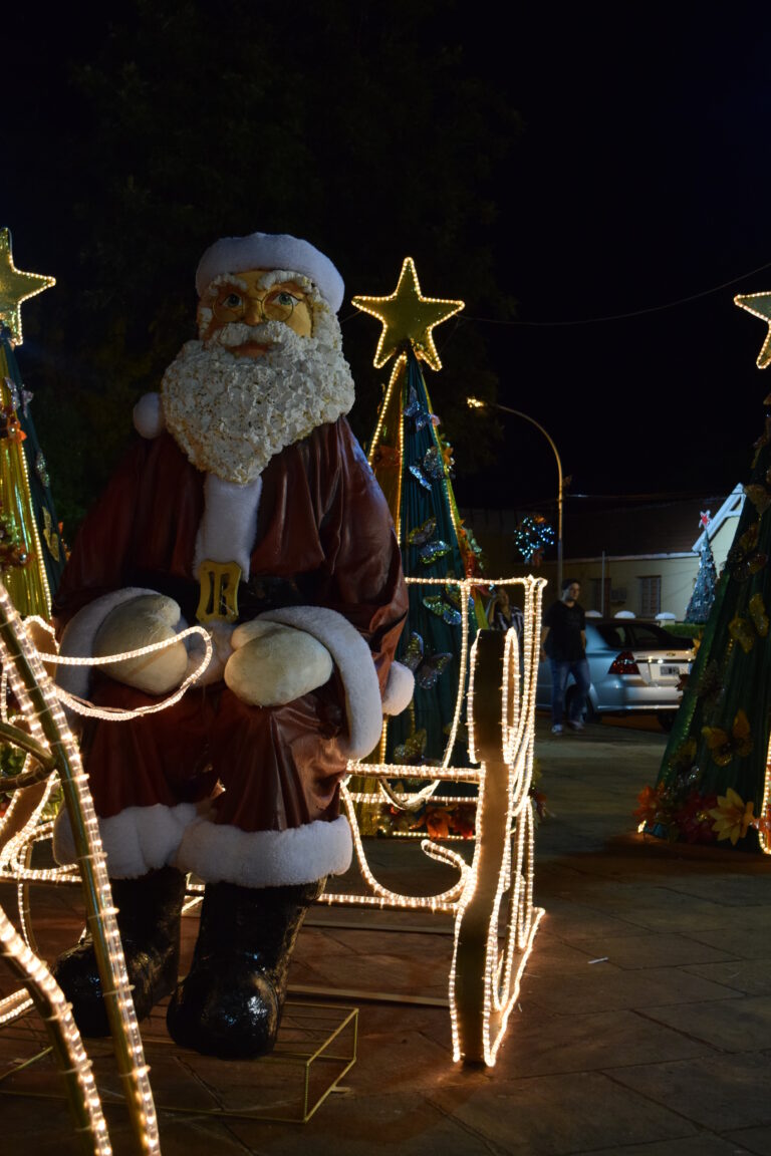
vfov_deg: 43.6
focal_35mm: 45
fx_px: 1446
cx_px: 386
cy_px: 578
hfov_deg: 29.9
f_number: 6.3
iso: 1600
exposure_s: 1/30
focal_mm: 30
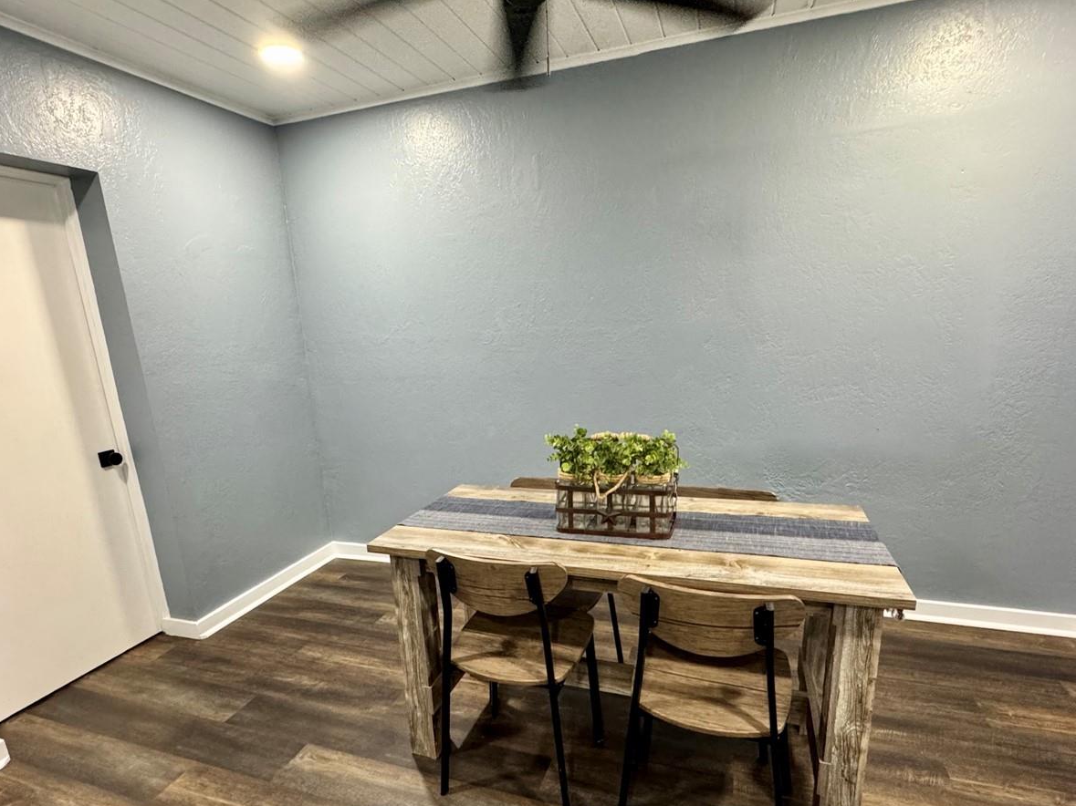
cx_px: 521
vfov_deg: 68.2
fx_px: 591
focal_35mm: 19
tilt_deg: -15.7
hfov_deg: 84.6
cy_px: 472
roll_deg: +3.5
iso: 400
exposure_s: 1/60
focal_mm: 2.22
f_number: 2.2
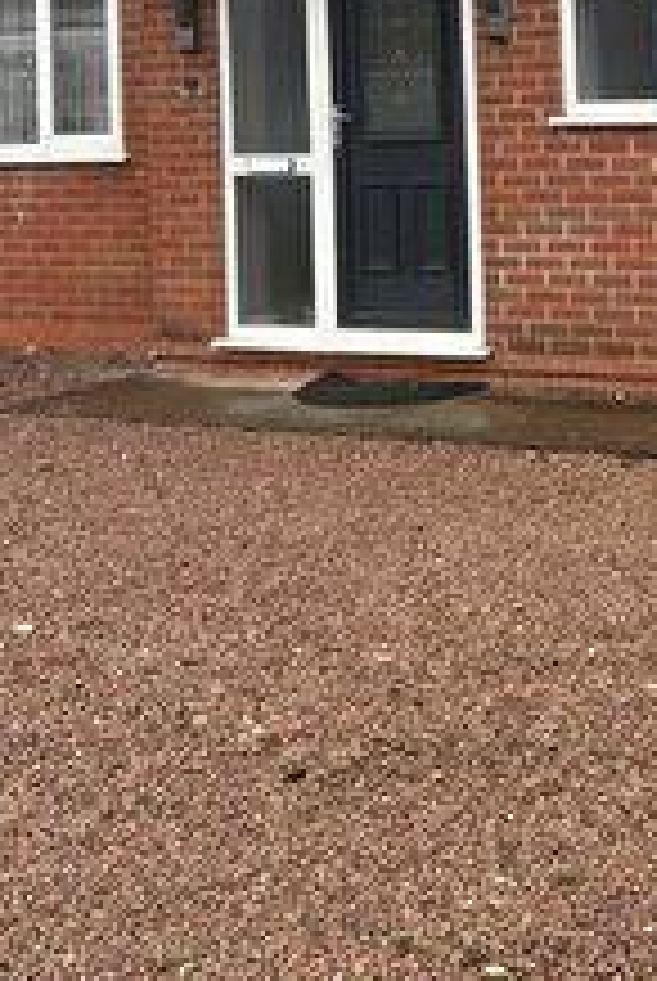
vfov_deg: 29.0
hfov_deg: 20.3
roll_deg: +3.0
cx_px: 657
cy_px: 7
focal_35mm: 65
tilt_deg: +4.2
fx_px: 1774
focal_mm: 5.7
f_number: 1.5
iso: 50
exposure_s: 1/361
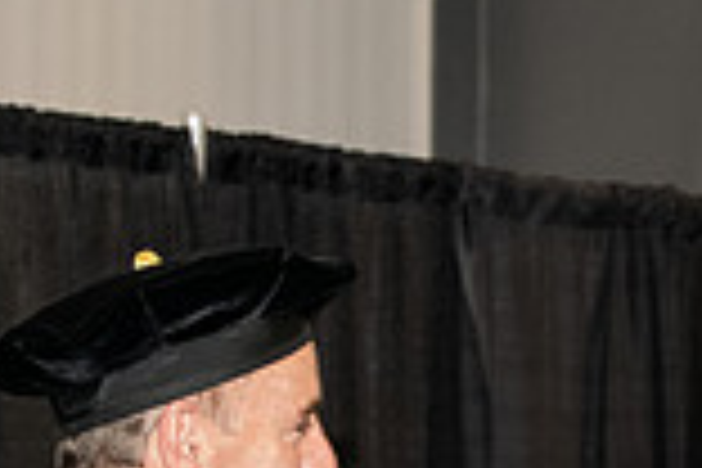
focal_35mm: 260
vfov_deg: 5.2
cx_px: 1130
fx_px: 5070
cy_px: 772
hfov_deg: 7.7
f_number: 5.6
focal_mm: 70
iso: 2000
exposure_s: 1/200
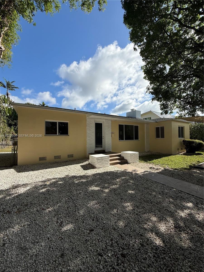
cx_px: 102
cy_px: 136
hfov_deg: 85.7
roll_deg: +0.7
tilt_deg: +2.3
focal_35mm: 14
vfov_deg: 102.1
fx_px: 110
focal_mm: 2.22
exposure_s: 1/3125
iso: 50
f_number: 2.2
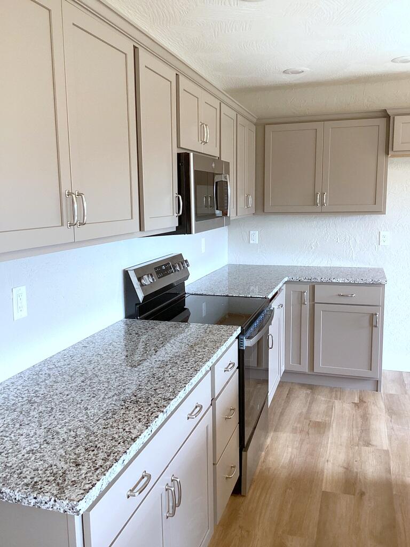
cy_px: 274
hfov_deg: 45.4
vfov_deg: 58.4
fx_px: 490
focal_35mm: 31
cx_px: 205
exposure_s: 1/60
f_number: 2.4
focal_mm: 3.3
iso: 100
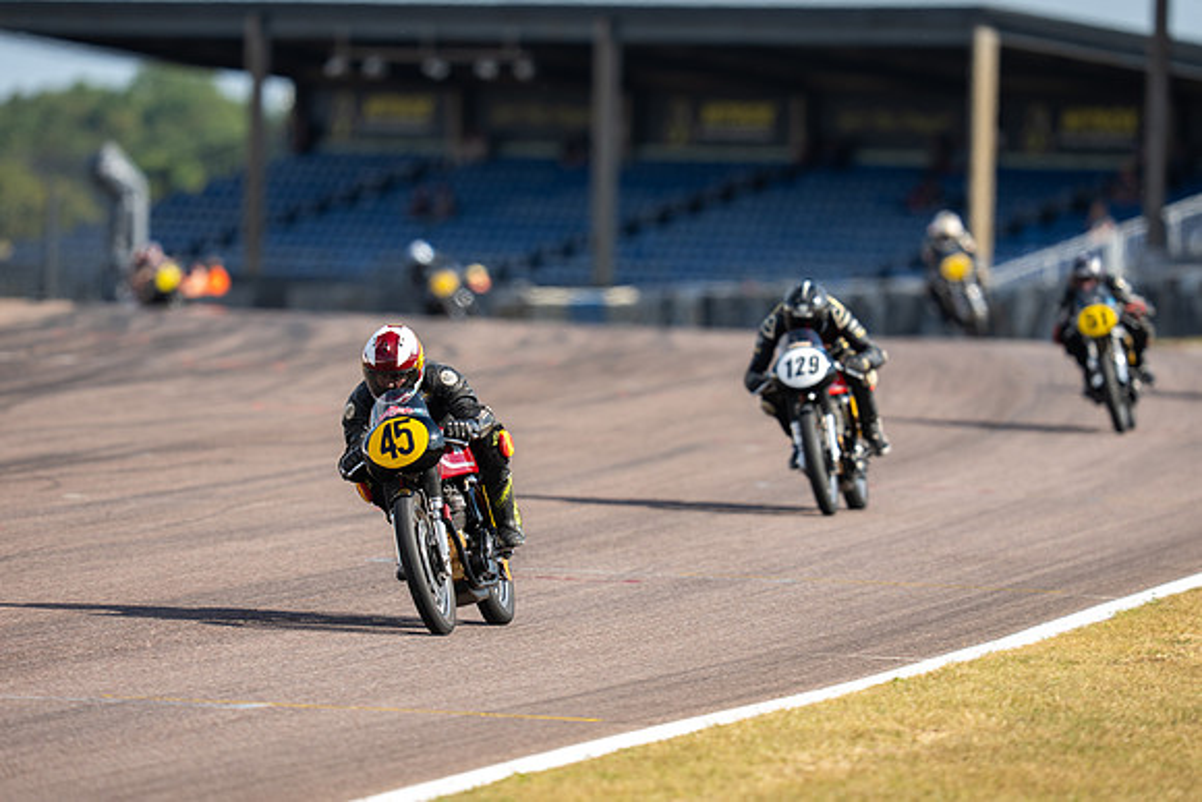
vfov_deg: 3.3
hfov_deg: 4.9
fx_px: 13977
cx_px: 628
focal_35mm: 419
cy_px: 401
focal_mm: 400
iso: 50
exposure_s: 1/500
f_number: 3.2
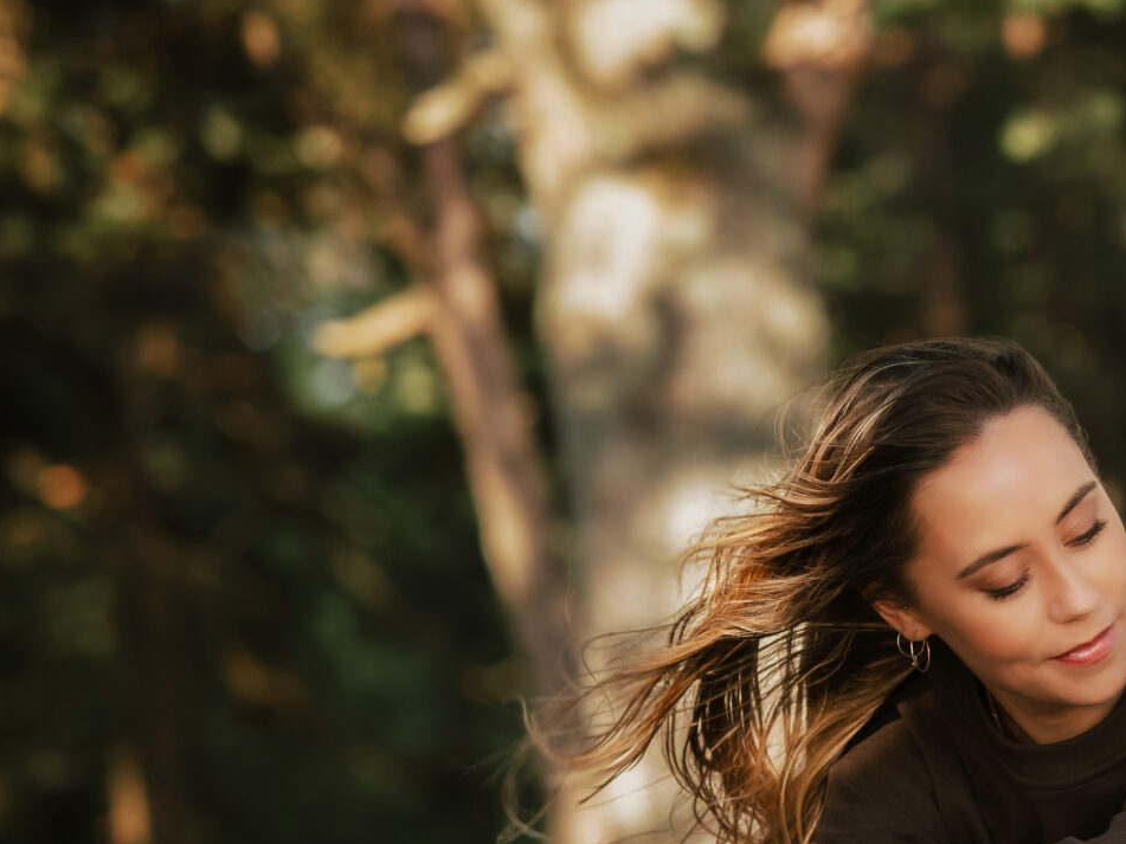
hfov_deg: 8.9
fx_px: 7155
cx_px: 1454
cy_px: 695
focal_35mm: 220
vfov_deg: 6.7
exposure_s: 1/250
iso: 64
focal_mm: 85
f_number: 2.8
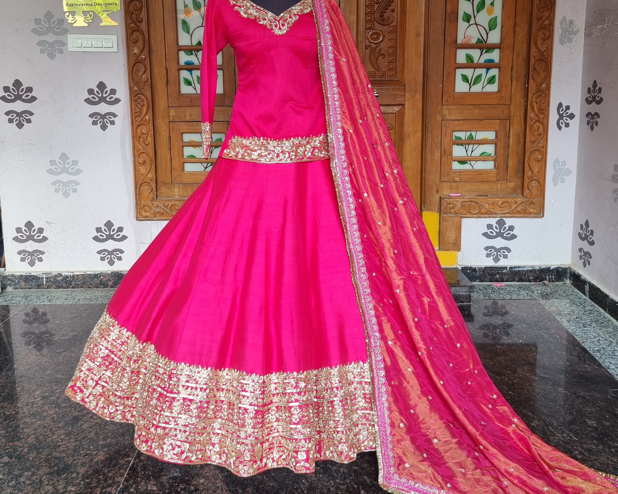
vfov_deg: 45.3
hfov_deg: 55.7
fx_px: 585
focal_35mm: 32
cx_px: 315
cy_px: 175
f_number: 1.8
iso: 50
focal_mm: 6.7
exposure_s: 1/100
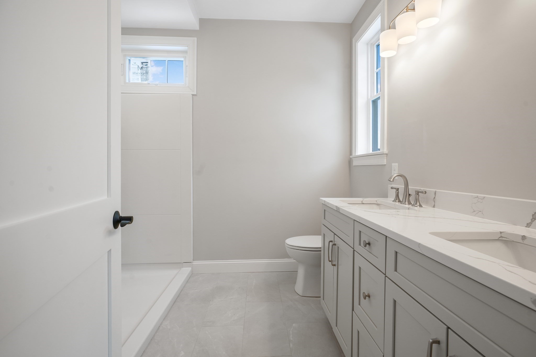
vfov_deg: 73.8
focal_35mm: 16
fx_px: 238
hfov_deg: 96.7
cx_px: 268
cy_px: 178
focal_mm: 16
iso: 100
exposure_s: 1/15
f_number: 8
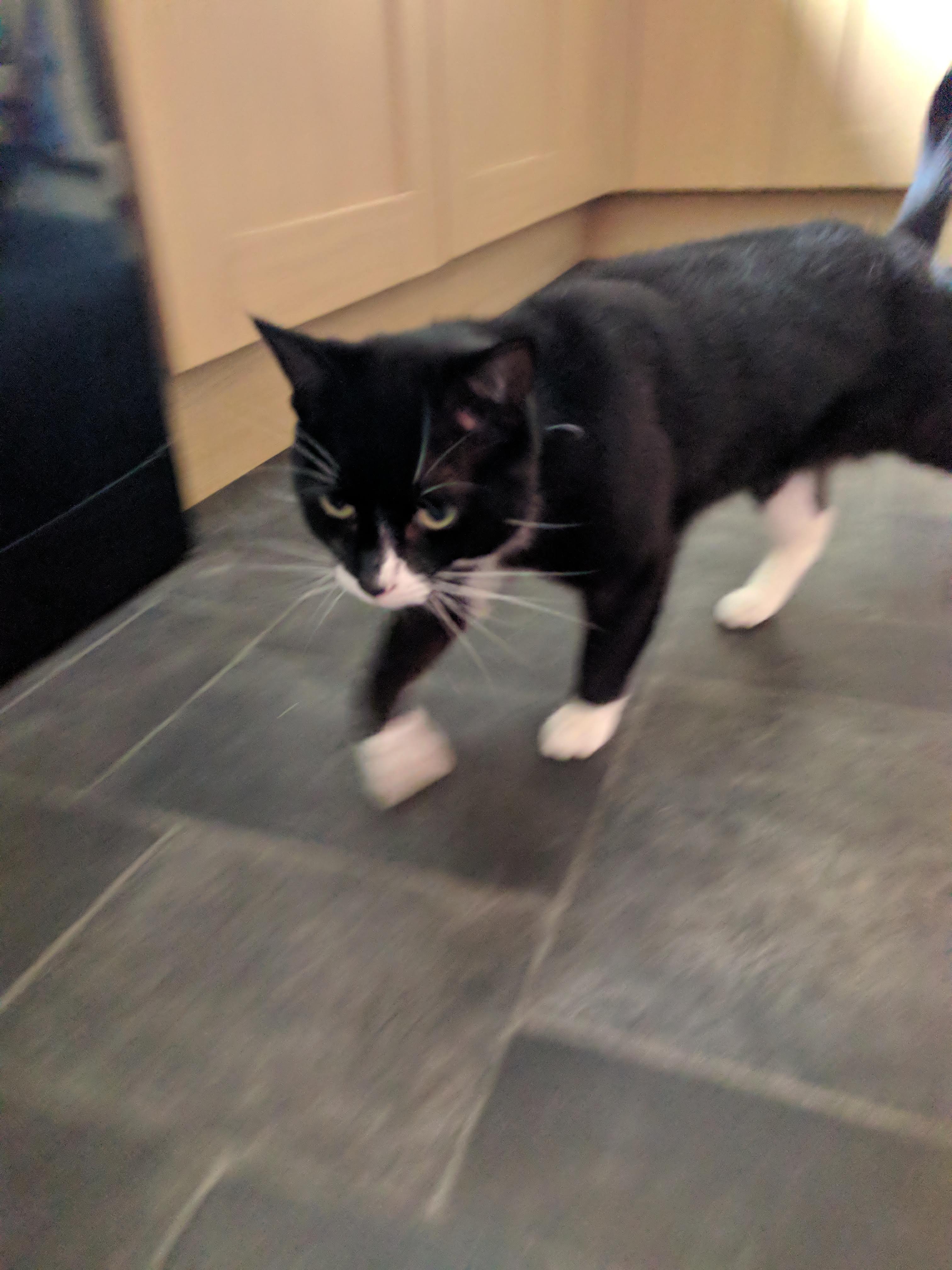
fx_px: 953
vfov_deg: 67.3
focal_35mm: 26
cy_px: 635
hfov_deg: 53.1
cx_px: 476
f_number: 2
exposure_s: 1/37.8
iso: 1981
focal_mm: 4.67
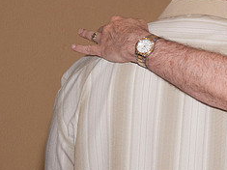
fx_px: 1632
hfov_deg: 7.9
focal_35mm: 249
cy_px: 44
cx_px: 279
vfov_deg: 6.0
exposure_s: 1/80
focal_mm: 70
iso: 800
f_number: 5.6
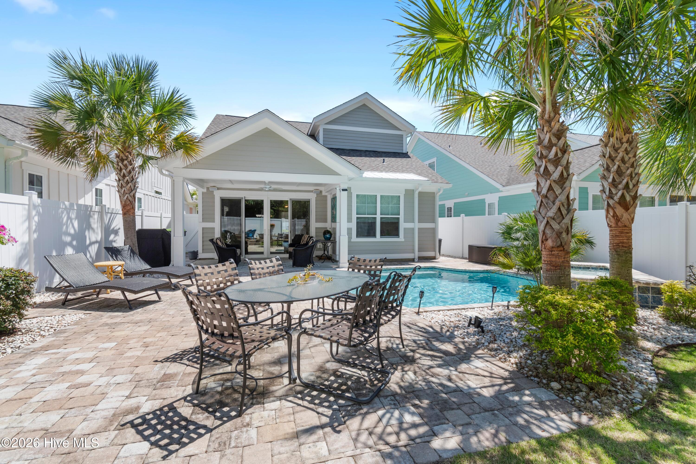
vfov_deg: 77.3
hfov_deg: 100.4
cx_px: 348
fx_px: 290
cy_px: 232
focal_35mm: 15
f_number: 8
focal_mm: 10
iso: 100
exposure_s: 1/250
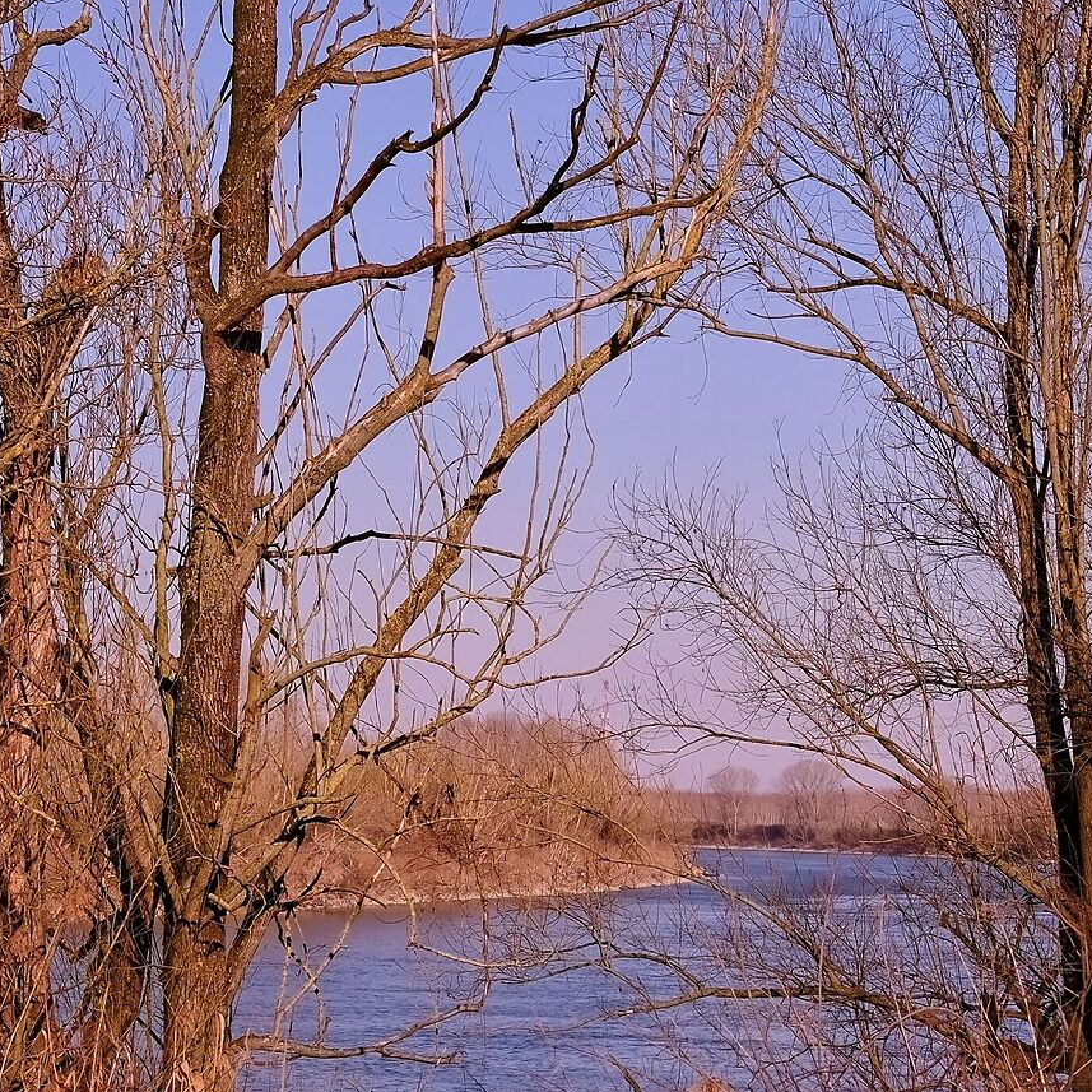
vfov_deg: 14.6
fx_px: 4247
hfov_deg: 14.6
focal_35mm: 119
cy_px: 762
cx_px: 629
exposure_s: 1/950
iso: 125
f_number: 5
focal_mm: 33
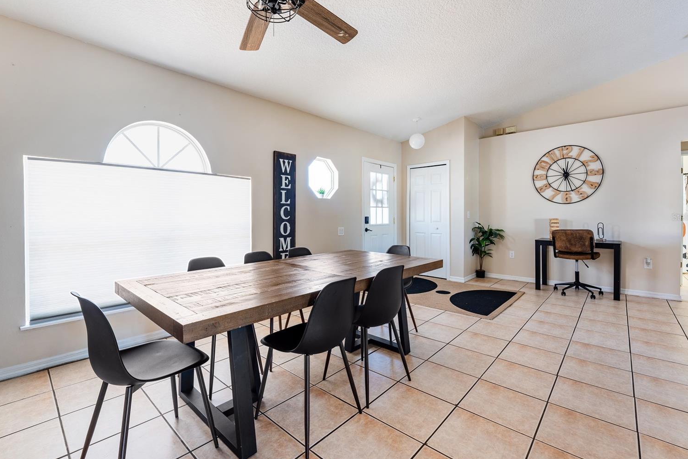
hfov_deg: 100.4
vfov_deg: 77.2
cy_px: 217
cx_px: 345
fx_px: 287
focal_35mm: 15
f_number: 9
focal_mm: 14
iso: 250
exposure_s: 1/15
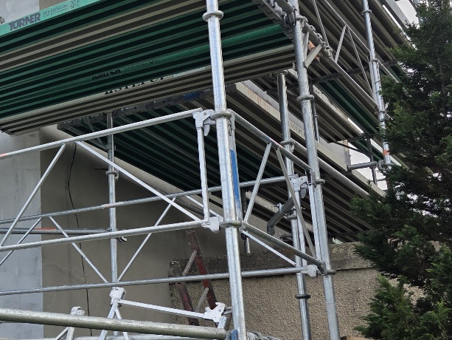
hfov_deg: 27.6
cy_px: 164
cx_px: -111
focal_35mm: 60
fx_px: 784
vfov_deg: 24.4
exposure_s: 1/5000
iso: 80
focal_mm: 6.3
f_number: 1.7
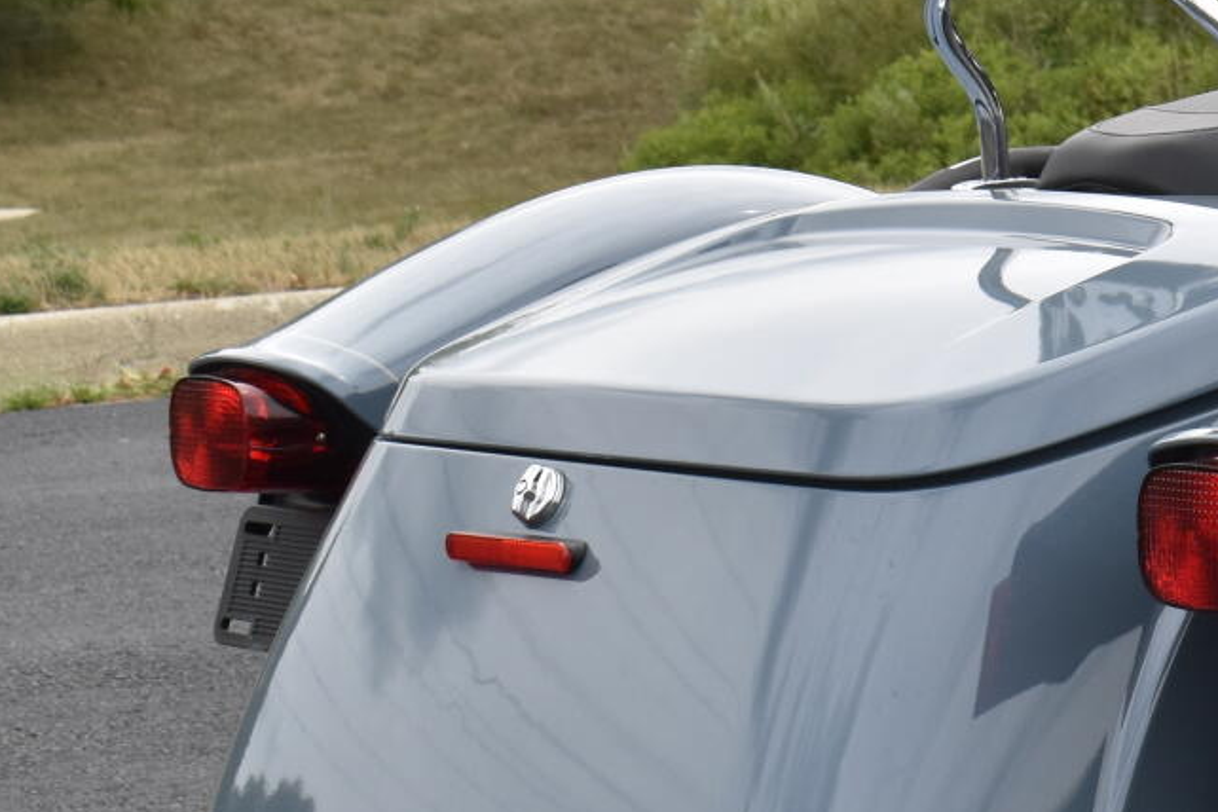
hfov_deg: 12.4
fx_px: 5379
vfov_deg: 8.6
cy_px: 434
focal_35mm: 159
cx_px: 1725
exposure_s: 1/400
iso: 400
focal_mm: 34
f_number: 10
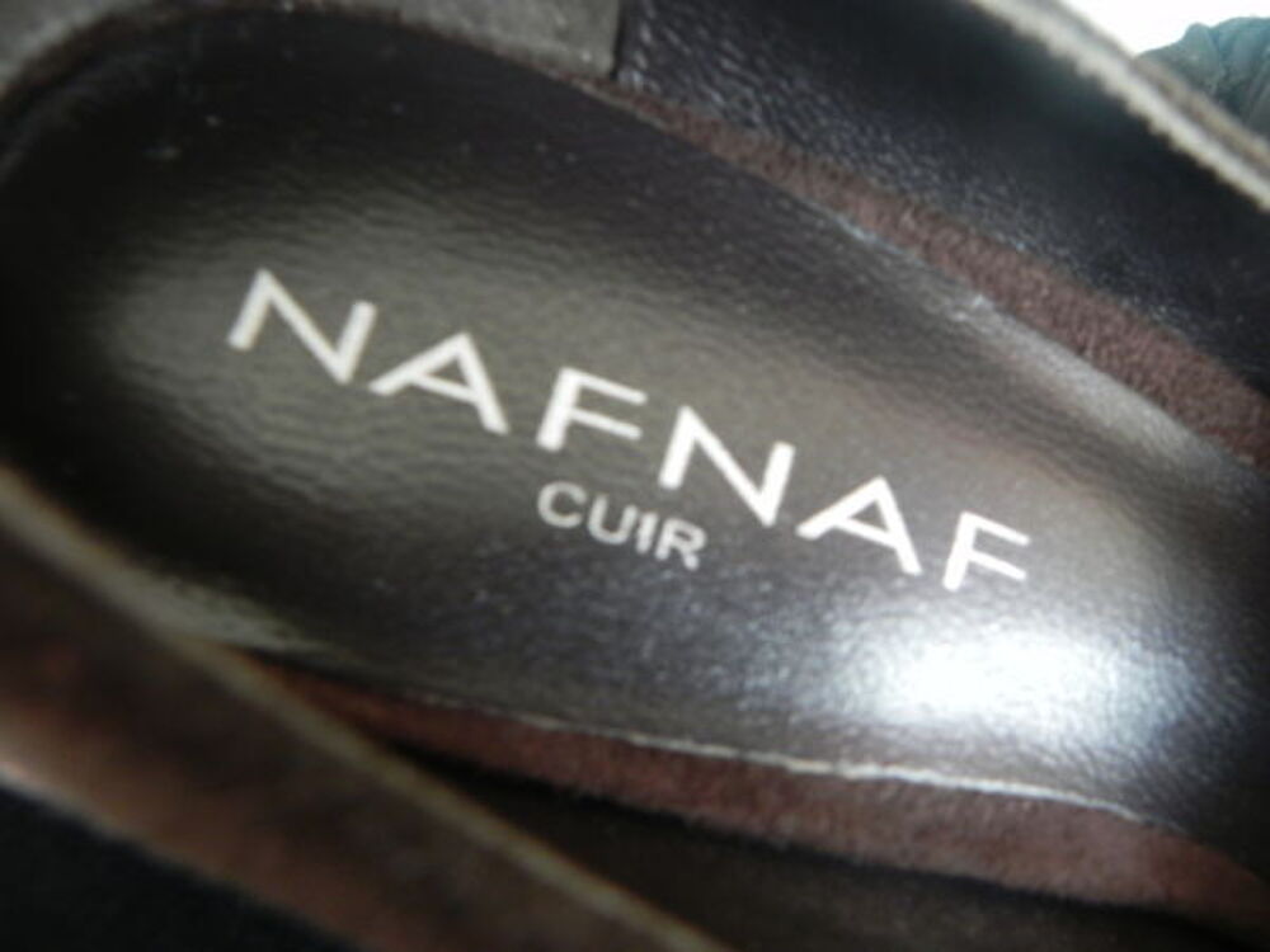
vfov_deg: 48.2
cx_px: 635
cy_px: 476
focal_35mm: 29
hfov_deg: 61.7
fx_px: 1064
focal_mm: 5.2
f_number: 2.8
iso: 400
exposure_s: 1/6.3
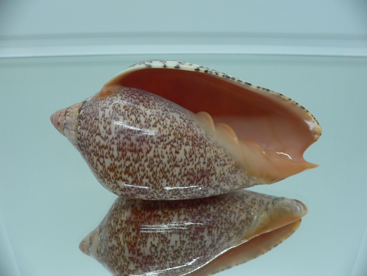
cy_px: 138
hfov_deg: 52.6
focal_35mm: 35
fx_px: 371
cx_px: 184
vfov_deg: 40.7
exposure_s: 1/60
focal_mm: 4.6
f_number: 2.8
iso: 80
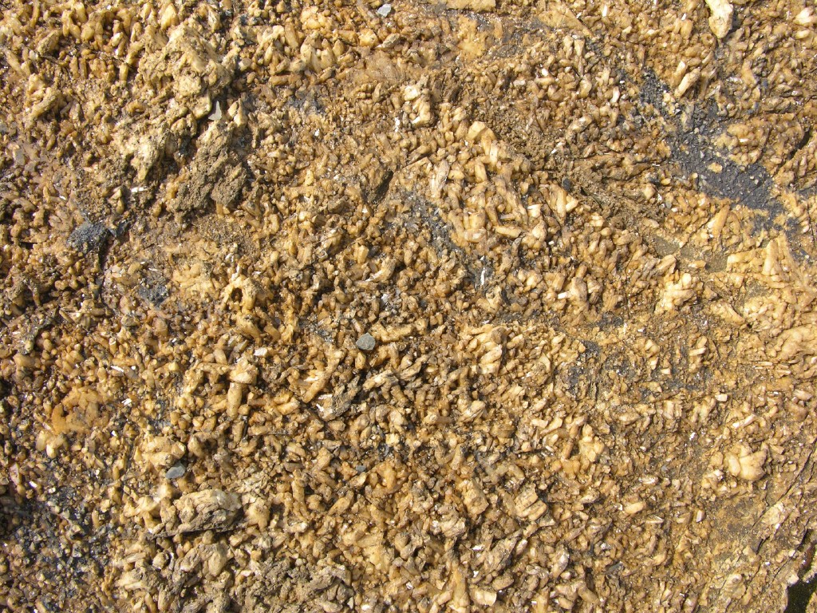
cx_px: 408
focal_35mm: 35
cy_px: 306
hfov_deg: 52.6
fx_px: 826
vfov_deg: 40.7
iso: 50
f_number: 5
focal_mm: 8.9
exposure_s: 1/179
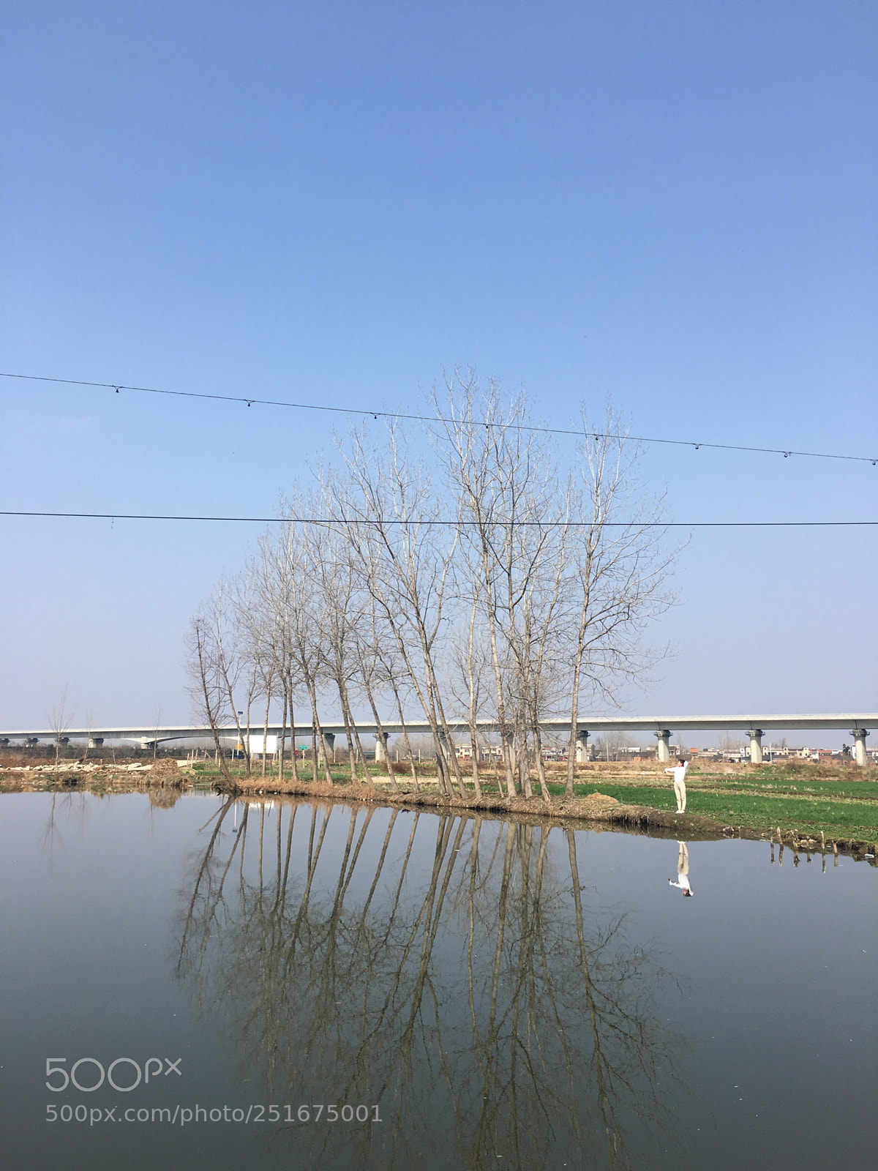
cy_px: 586
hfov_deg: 48.2
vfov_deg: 61.7
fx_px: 981
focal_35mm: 29
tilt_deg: +10.6
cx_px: 439
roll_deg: -0.7
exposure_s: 1/1789
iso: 25
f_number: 2.2
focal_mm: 4.15
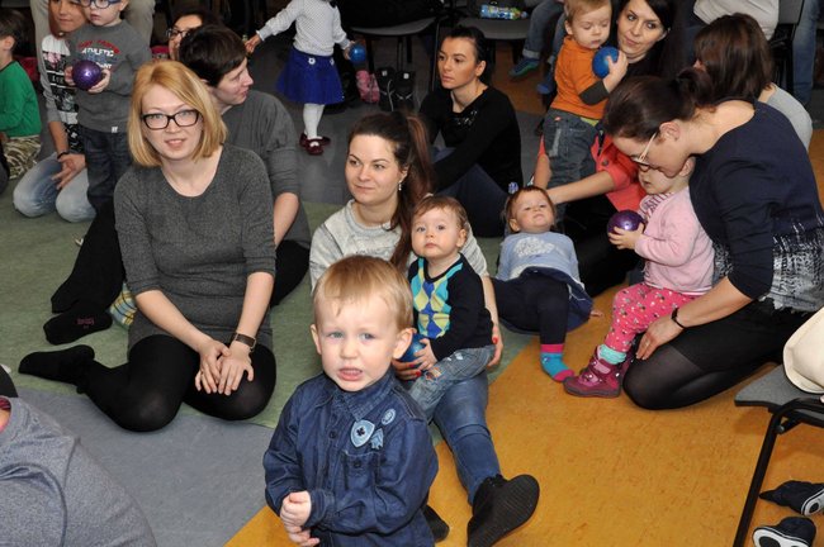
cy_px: 274
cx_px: 412
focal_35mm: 66
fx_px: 1509
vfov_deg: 20.6
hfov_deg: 30.5
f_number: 13
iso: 1250
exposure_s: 1/60
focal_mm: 44
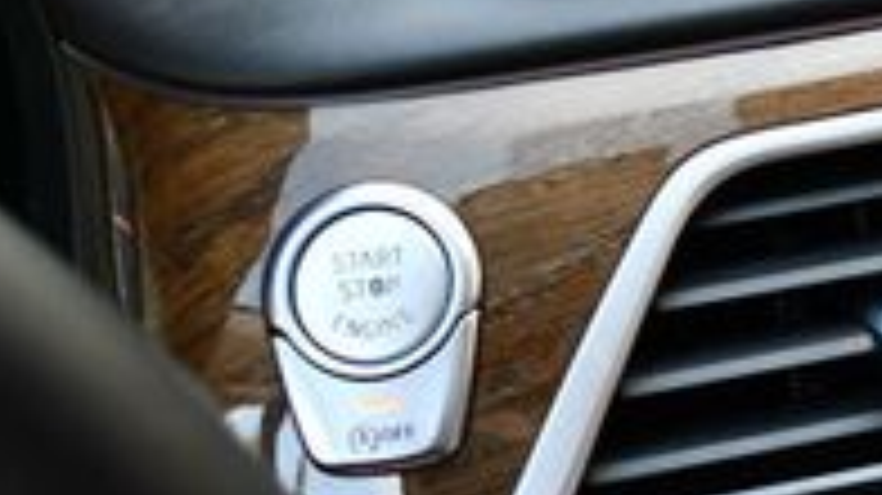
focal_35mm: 123
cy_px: 99
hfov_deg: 15.7
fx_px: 2875
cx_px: 1413
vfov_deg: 9.8
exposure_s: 1/250
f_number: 3.5
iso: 800
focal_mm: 18
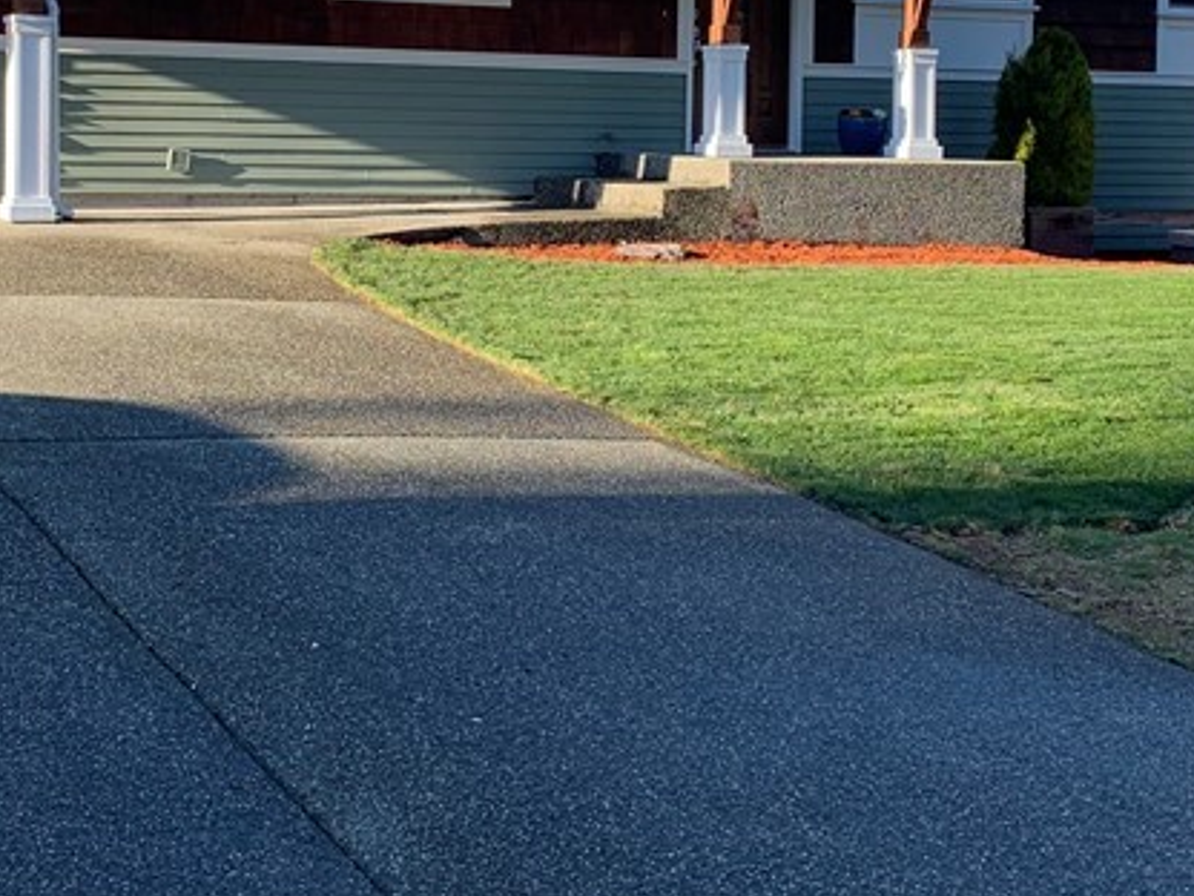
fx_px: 2208
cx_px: 451
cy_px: 192
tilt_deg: -2.2
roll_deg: -0.2
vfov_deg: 22.6
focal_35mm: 64
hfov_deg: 30.1
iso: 25
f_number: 1.8
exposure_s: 1/711
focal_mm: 4.25
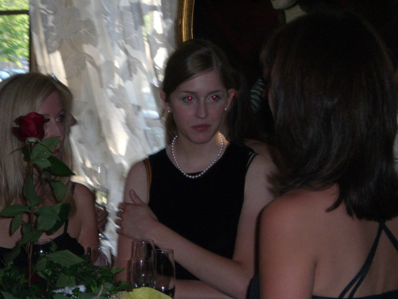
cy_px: 150
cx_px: 200
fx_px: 1323
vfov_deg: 12.9
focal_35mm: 115
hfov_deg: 17.1
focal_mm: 18.6
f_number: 5.2
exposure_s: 1/60
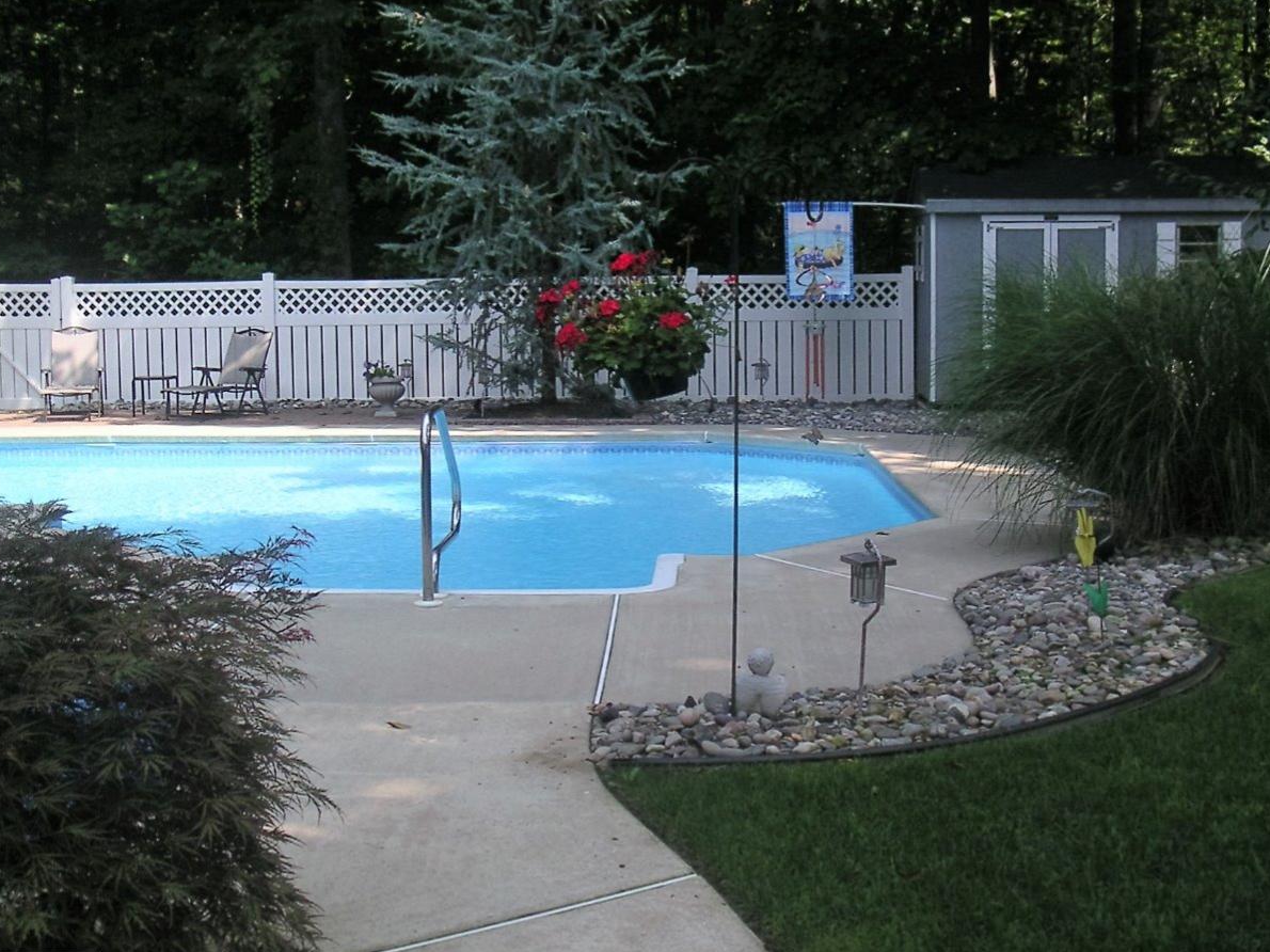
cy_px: 438
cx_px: 683
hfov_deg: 41.2
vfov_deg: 31.5
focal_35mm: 46
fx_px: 1687
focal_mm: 6
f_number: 2.8
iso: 50
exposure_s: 1/350
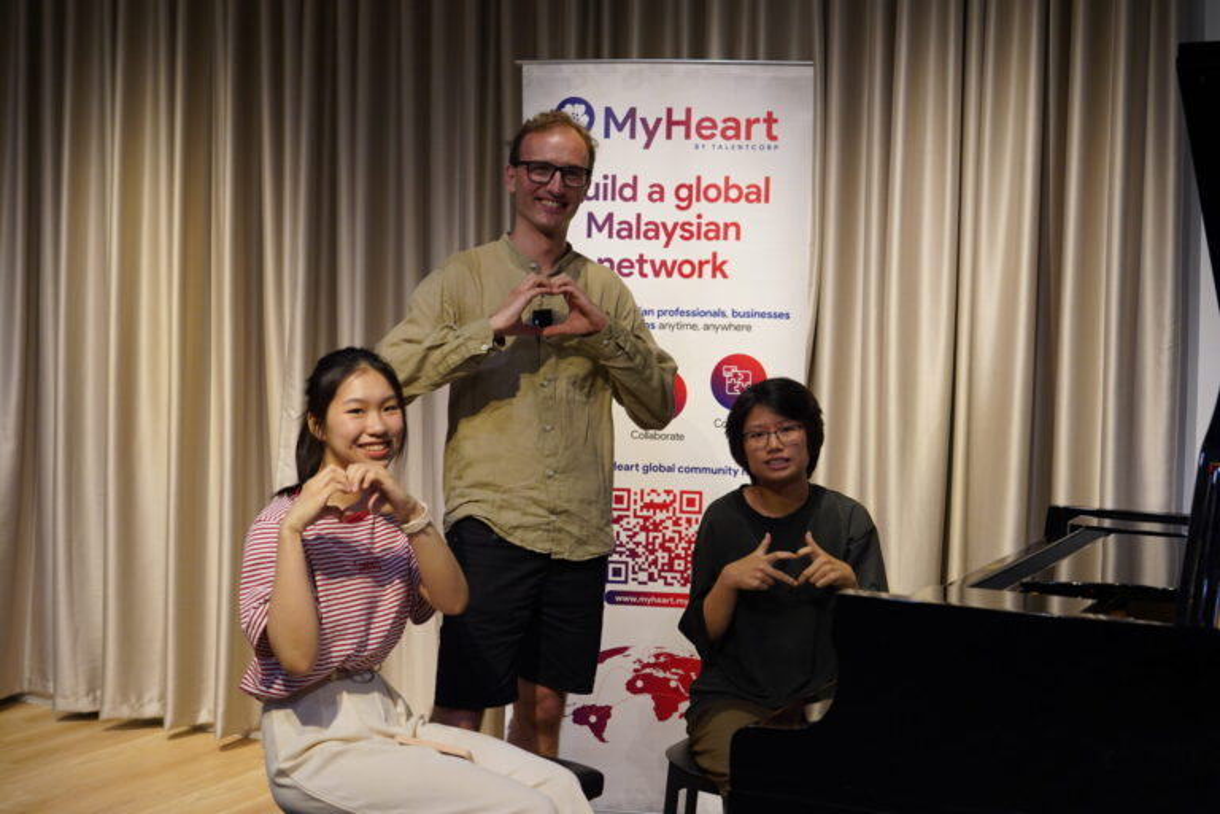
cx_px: 610
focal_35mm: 49
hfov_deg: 40.3
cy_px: 407
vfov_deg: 27.5
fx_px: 1660
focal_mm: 49
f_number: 4.5
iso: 1600
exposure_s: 1/160
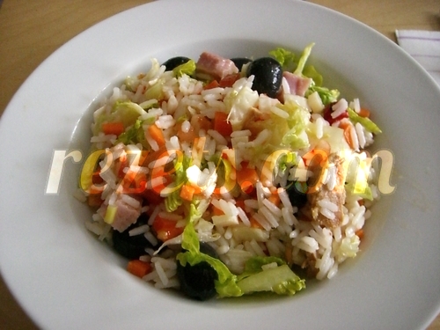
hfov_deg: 49.0
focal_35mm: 38
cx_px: 220
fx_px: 483
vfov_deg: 37.7
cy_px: 165
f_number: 2.7
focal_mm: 6.2
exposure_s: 1/50
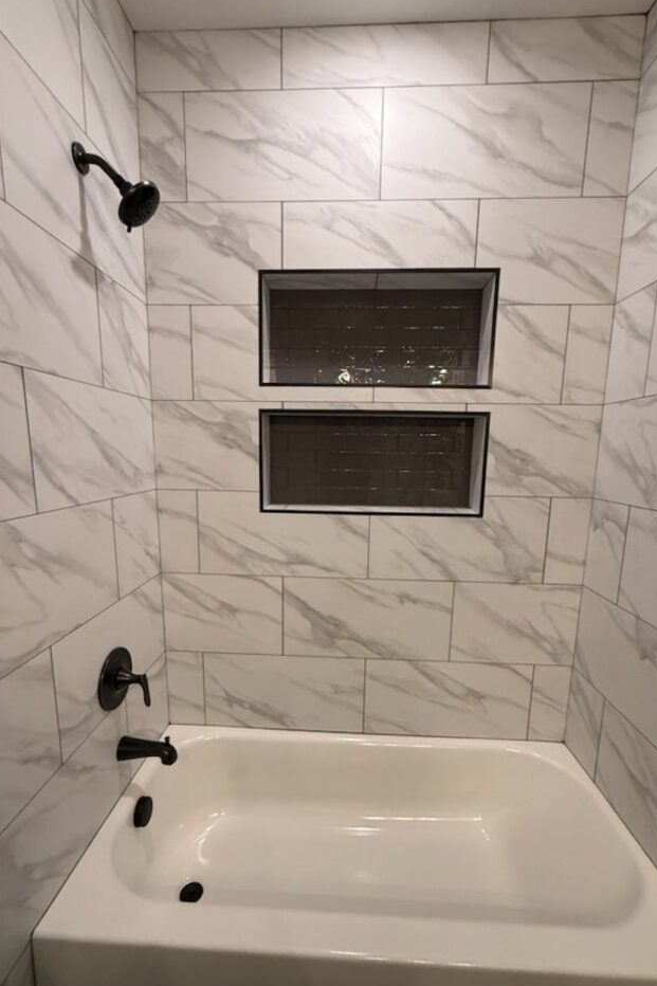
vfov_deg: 96.6
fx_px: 438
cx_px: 330
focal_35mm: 16
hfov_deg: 73.7
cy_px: 527
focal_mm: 2.22
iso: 250
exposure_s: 1/120
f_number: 2.2
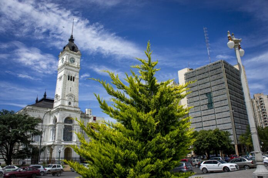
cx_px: 134
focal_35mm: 27
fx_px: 201
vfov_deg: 47.9
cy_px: 89
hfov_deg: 67.4
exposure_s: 1/640
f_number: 7.1
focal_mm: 18
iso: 200
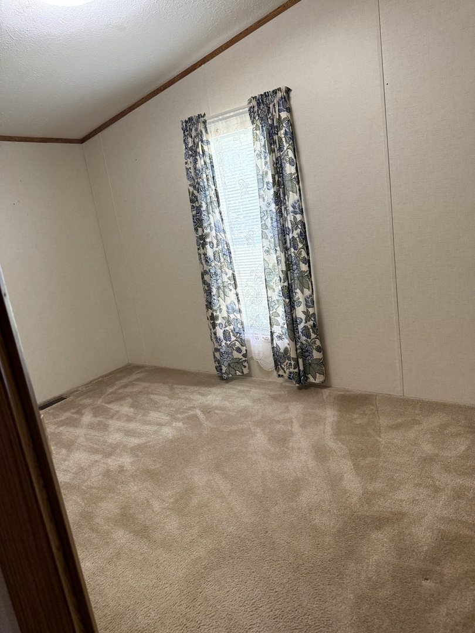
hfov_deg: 56.8
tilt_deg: -11.5
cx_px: 238
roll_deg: +8.4
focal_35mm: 24
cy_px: 316
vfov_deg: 71.6
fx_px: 439
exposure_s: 1/60
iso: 250
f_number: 1.78
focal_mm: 6.76
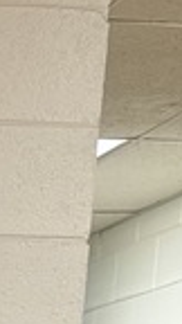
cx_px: -452
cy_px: 950
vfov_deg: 8.9
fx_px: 1733
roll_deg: -1.7
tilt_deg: -13.8
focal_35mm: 202
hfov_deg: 5.5
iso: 100
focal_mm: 5.96
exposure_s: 1/60
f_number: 1.6
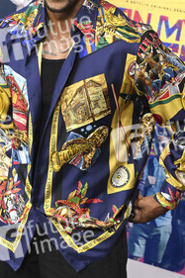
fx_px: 725
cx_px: 72
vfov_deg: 21.6
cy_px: 89
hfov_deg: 14.5
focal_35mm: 94
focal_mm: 66
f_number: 5.6
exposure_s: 1/250
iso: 1250
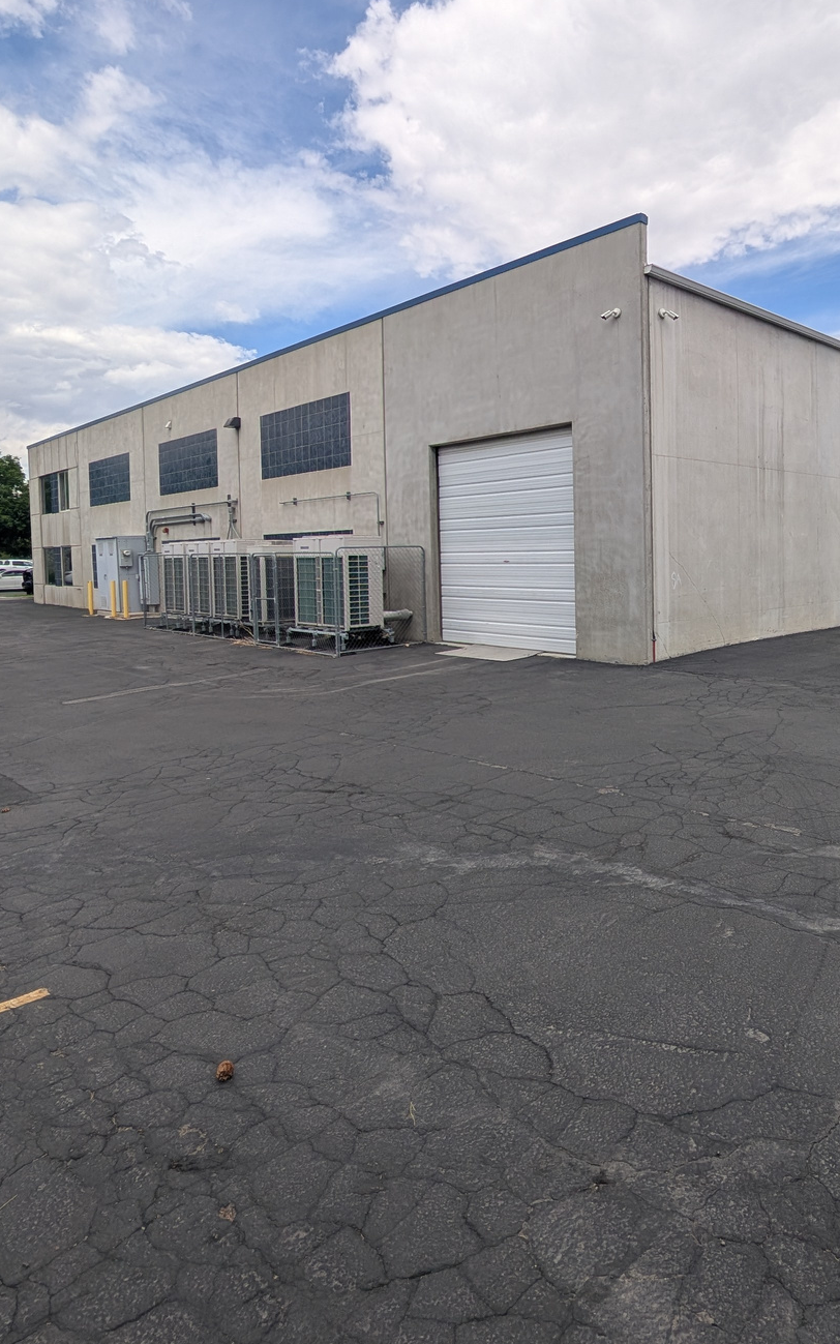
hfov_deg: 57.1
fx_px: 732
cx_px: 613
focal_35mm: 20
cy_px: 581
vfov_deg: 84.6
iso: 56
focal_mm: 2.02
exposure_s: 1/3077
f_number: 1.7
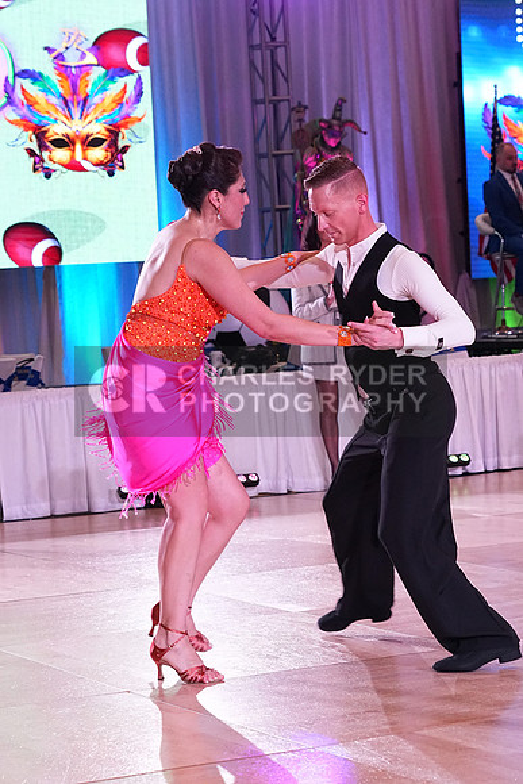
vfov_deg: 21.2
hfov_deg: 14.3
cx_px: 262
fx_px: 2091
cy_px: 392
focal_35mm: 96
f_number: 5
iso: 3200
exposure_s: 1/400
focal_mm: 64
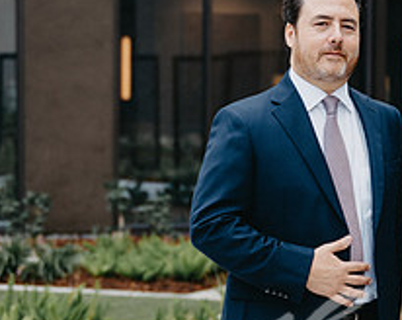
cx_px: 256
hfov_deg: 12.8
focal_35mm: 151
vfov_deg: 10.2
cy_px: 179
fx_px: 1793
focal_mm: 57
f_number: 2.8
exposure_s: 1/400
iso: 100
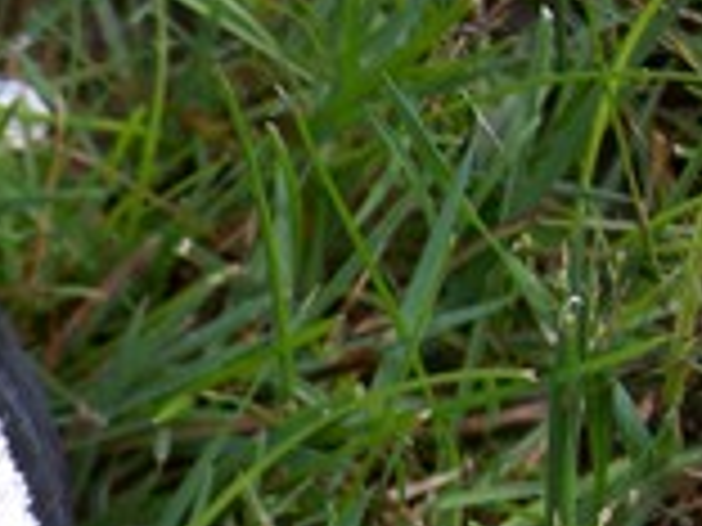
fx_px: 2170
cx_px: -270
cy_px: 692
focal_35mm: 107
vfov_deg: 13.3
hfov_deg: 17.0
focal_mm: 8
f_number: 2.8
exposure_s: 1/700
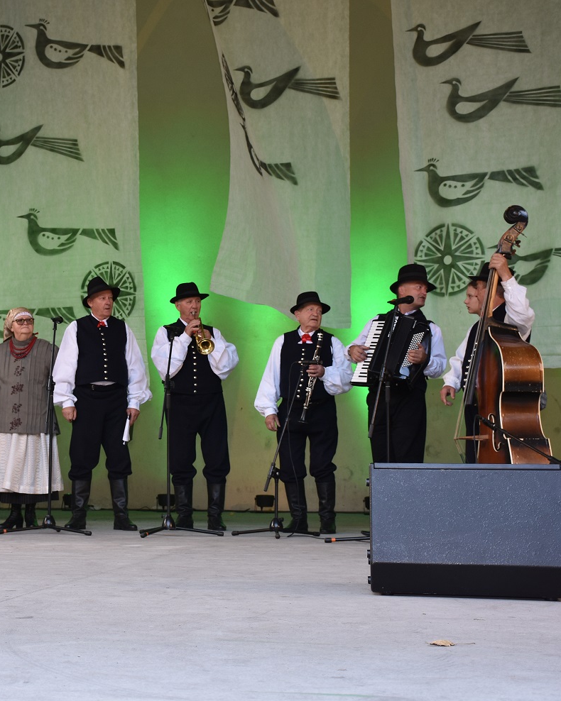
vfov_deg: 32.6
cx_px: 151
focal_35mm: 58
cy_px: 353
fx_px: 1198
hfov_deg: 26.1
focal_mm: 27
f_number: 4
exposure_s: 1/60
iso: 280
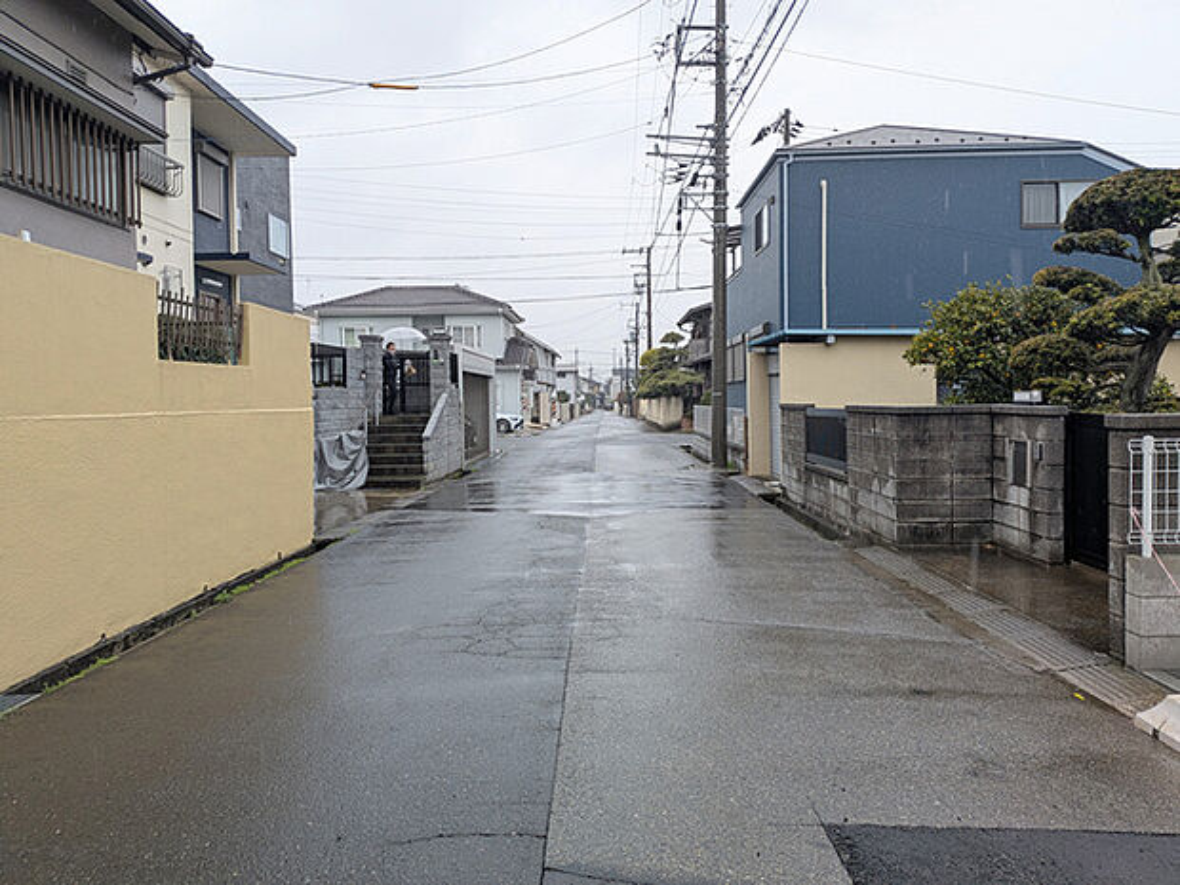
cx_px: 590
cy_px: 442
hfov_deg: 71.6
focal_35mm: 24
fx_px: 818
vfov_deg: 56.8
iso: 31
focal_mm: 4.53
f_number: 1.7
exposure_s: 1/387
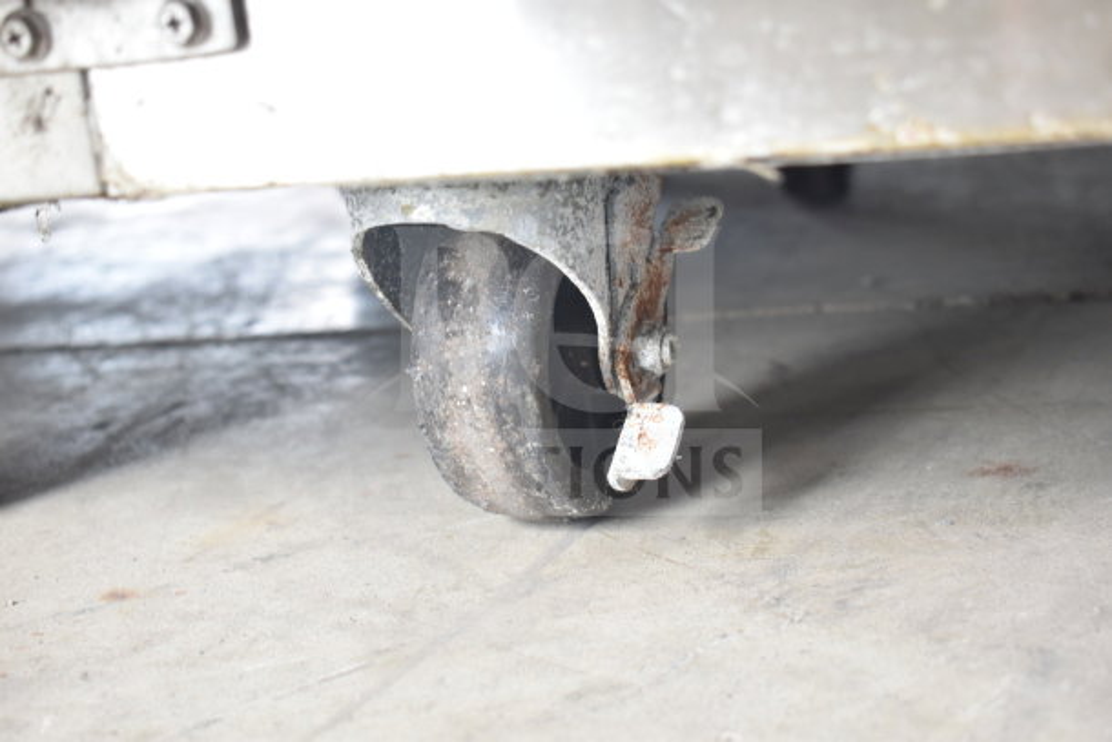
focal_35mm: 57
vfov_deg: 23.8
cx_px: 556
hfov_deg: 35.0
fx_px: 1761
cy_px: 371
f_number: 4.8
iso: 720
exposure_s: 1/60
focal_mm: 38
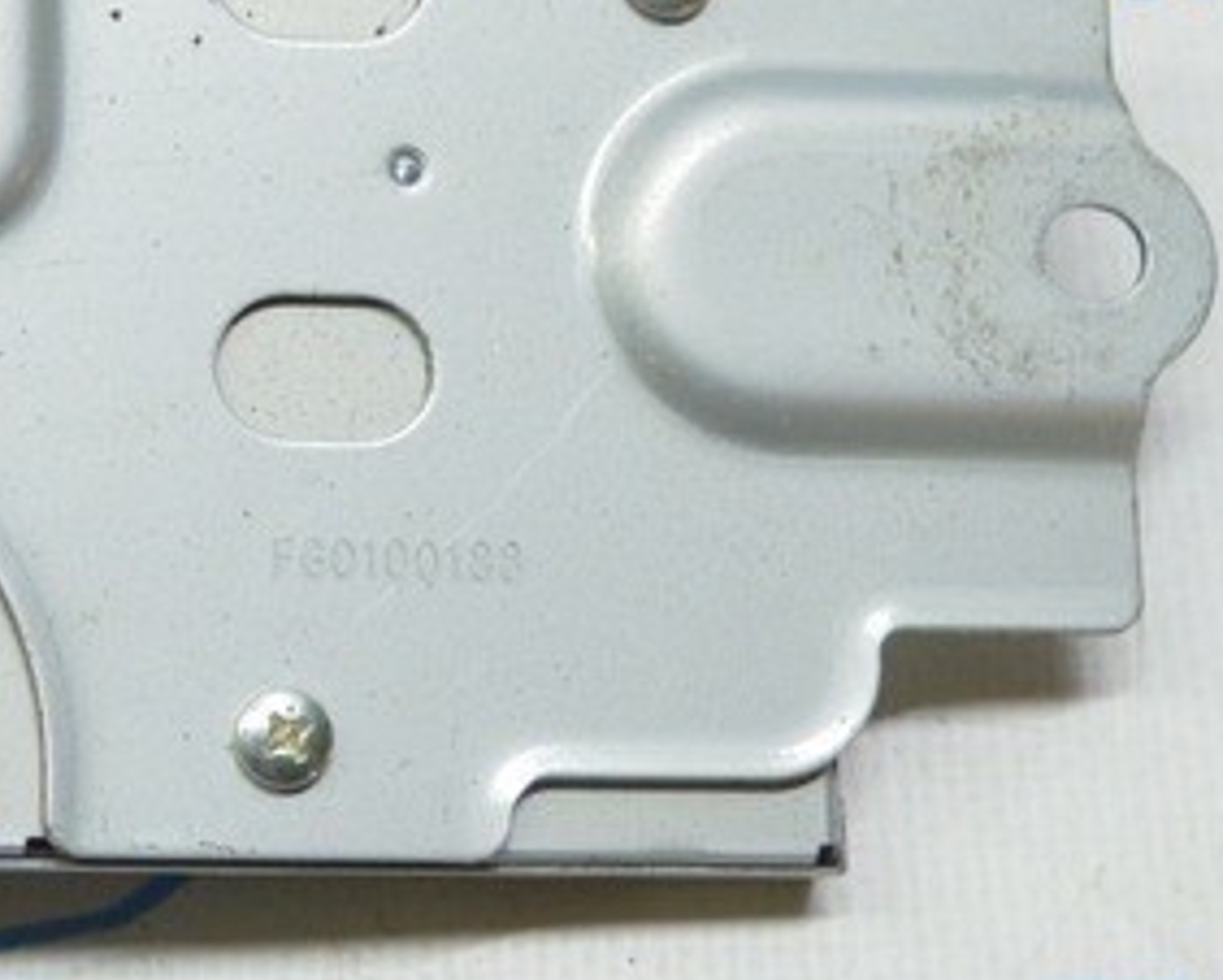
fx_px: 3695
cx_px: -143
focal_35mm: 102
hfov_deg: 18.1
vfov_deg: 15.0
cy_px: 249
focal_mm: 20
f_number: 3.8
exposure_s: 1/60
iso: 400
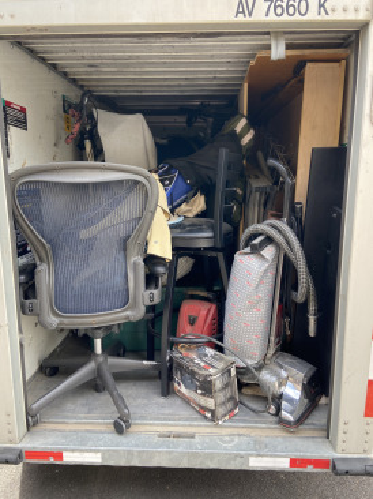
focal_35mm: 26
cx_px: 186
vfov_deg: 67.3
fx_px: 374
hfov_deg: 53.0
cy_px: 250
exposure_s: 1/121
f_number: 1.8
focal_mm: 4.25
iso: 32
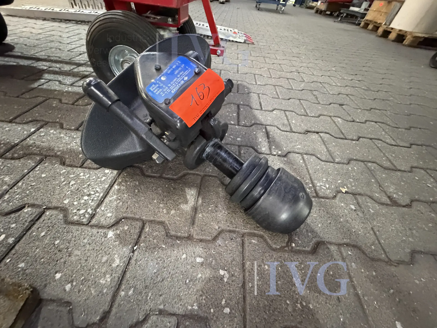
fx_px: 177
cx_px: 218
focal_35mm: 14
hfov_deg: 102.1
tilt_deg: -41.5
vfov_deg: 85.7
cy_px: 164
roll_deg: -4.9
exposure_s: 1/50
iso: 1250
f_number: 2.2
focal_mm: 2.22
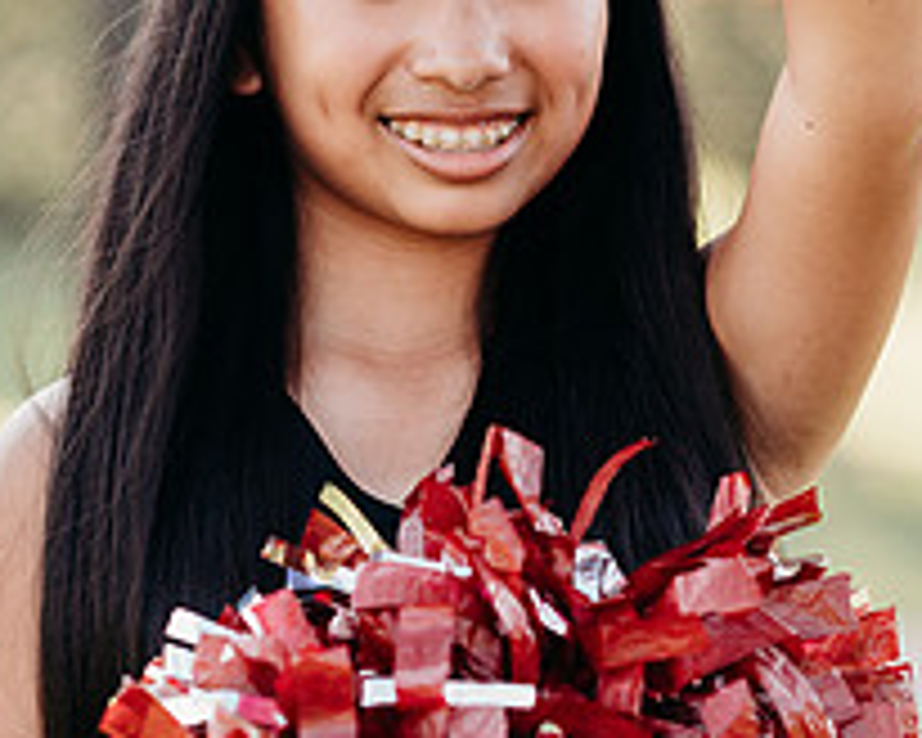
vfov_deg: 8.8
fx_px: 4775
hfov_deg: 11.0
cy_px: 148
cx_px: 463
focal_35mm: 175
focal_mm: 85
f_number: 2.8
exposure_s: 1/500
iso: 200
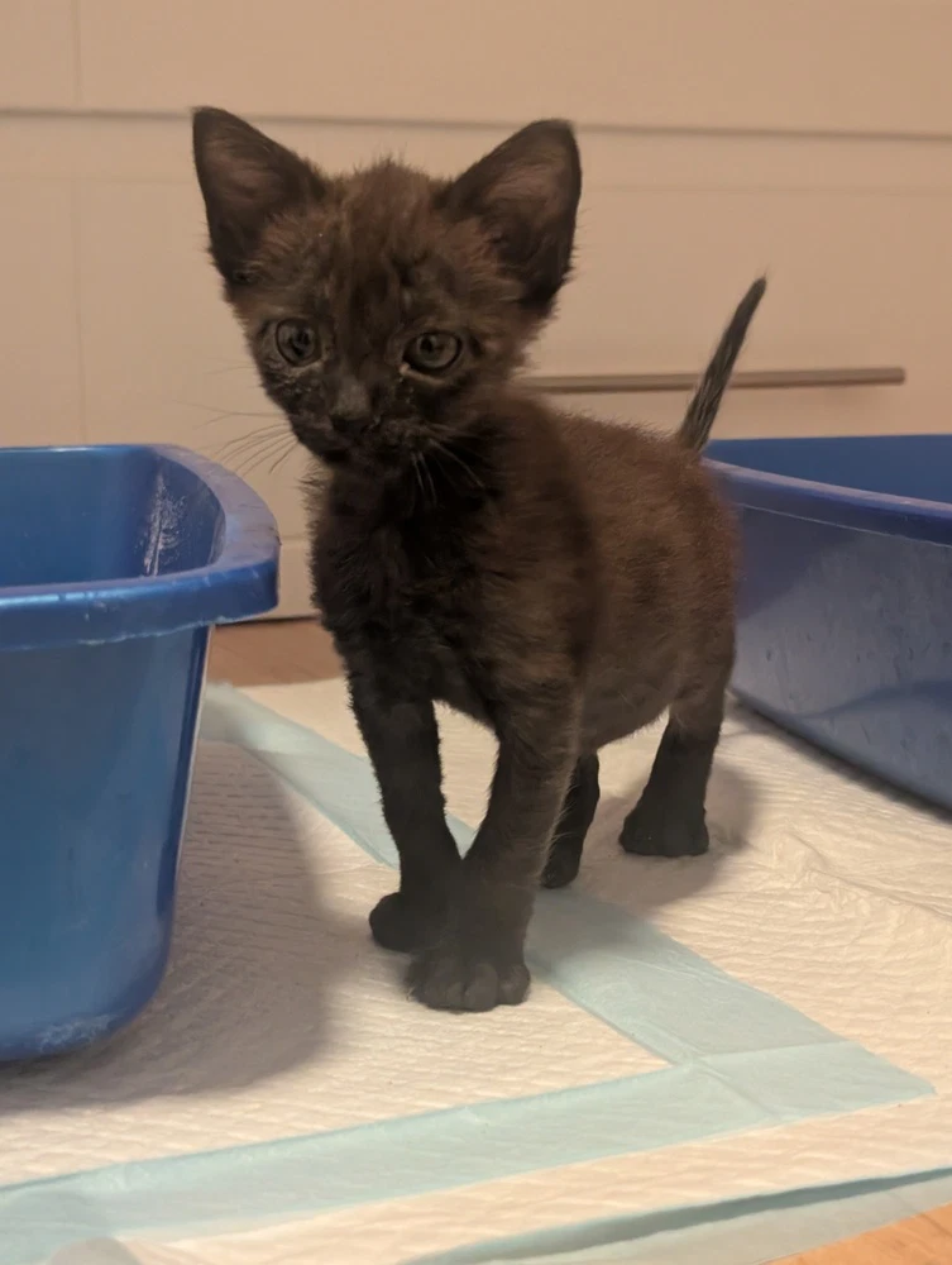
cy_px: 632
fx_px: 1792
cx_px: 476
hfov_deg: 29.7
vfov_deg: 38.9
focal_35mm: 49
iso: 1496
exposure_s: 1/60
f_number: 1.68
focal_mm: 6.9
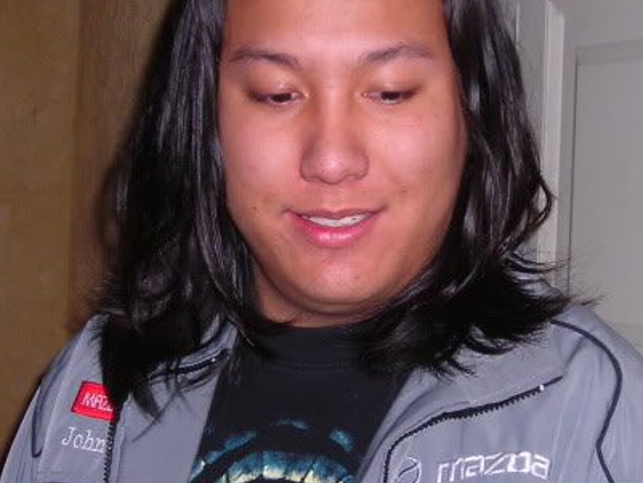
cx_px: 370
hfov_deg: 20.2
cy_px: 220
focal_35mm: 97
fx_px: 1802
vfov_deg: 15.3
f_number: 3.2
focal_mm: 6.3
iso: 50
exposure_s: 1/60.1
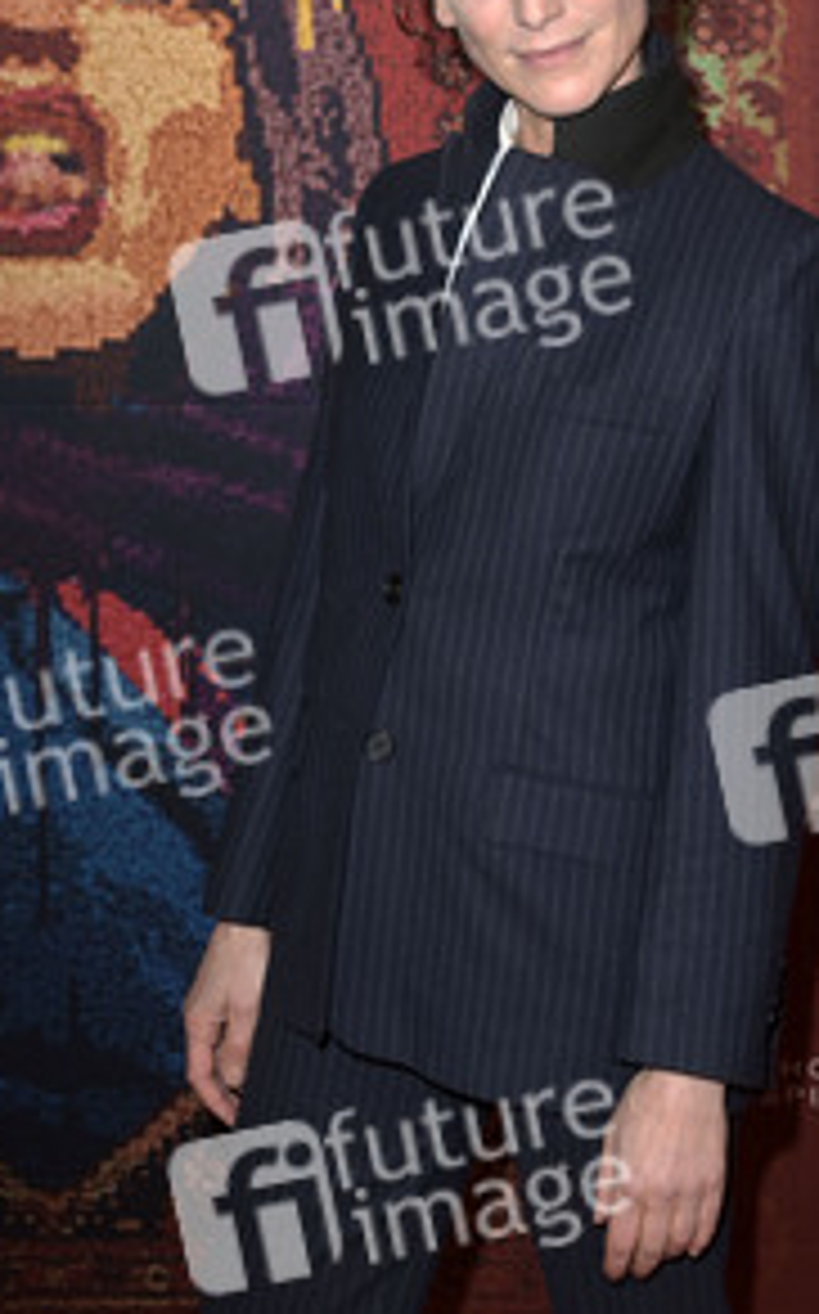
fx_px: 2898
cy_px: 513
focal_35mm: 81
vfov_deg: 25.5
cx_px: 531
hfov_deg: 16.1
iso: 400
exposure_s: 1/250
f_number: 5.6
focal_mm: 58
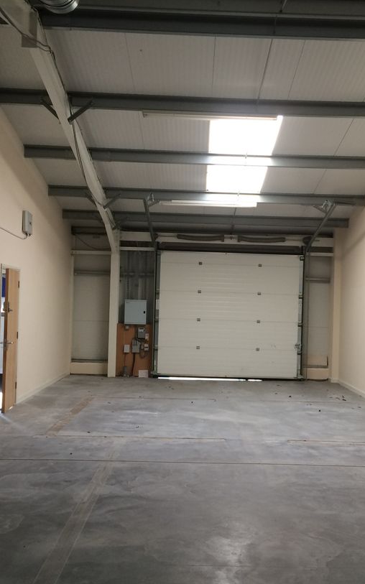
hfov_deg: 30.5
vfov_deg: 47.2
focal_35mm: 42
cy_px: 298
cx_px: 215
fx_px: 669
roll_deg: -0.2
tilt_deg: +1.5
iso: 40
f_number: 2.2
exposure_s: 1/33
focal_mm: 4.15
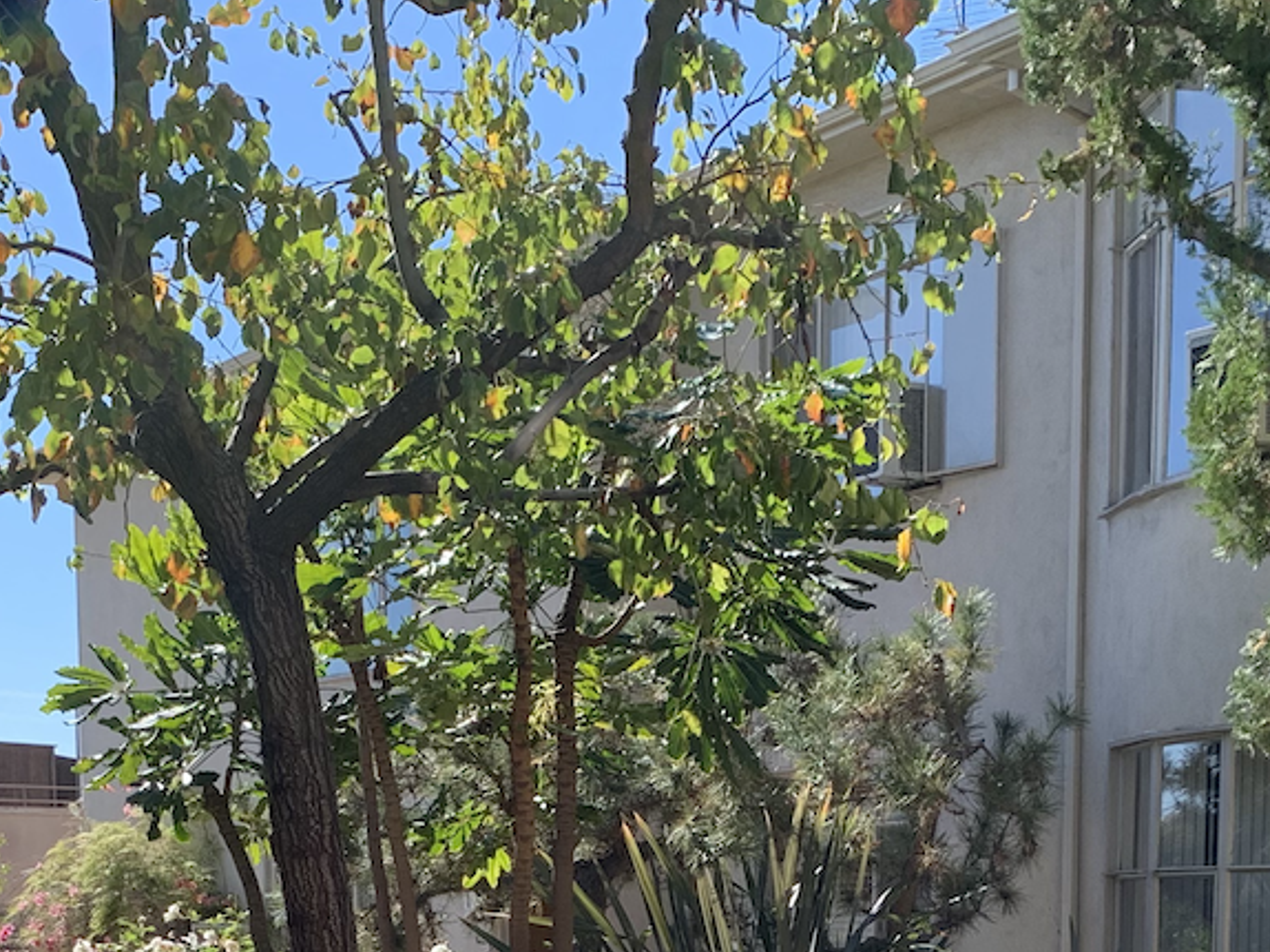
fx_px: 2494
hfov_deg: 28.5
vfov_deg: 20.0
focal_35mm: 68
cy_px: 1208
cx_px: 715
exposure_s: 1/789
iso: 25
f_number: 1.8
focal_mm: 4.25
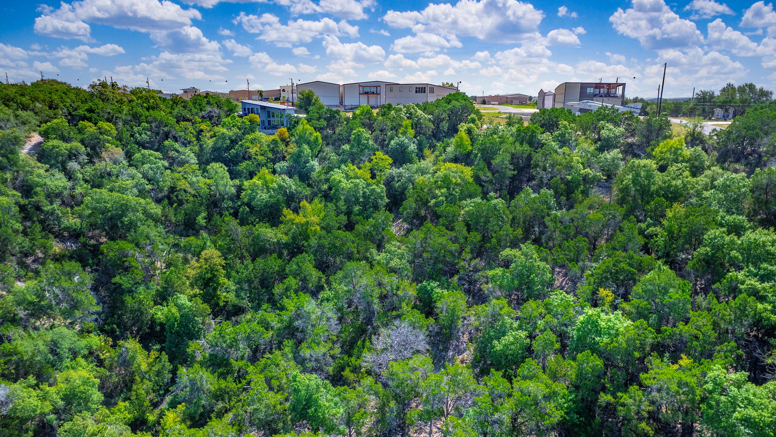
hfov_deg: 76.3
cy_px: 253
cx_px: 394
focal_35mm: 24
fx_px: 494
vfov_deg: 47.5
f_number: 2.8
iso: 100
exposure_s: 1/1600
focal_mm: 8.38
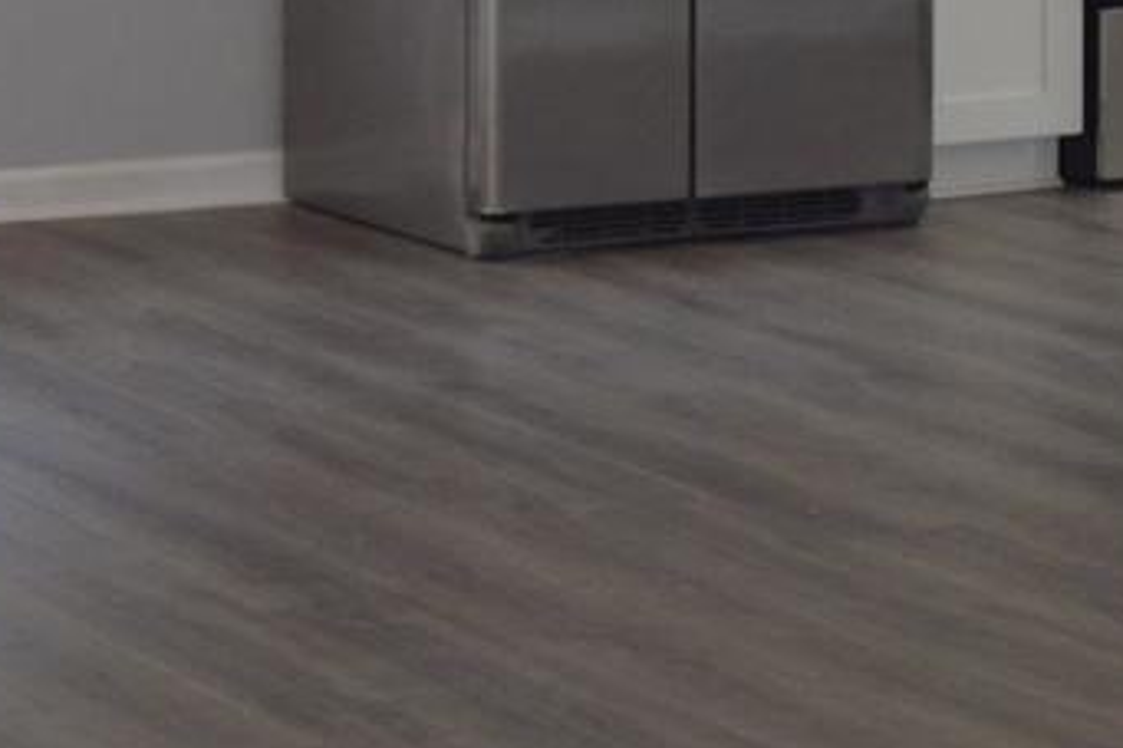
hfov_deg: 12.3
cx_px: 1429
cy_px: -196
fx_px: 5051
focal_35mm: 162
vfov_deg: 8.4
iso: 360
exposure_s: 1/125
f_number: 4
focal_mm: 18
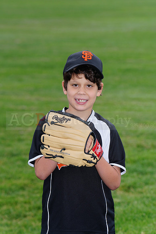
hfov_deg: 6.9
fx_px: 1299
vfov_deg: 10.3
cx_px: 78
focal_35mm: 200
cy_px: 117
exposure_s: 1/200
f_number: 8
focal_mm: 200
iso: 200
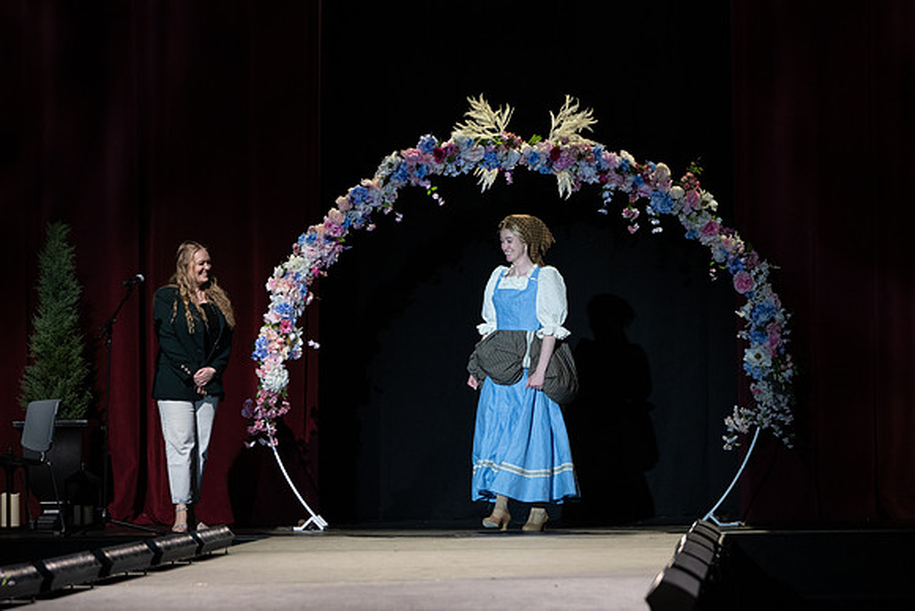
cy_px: 219
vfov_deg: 9.1
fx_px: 3818
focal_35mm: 150
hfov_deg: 13.7
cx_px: 512
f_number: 3.5
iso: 800
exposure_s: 1/640
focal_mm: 105
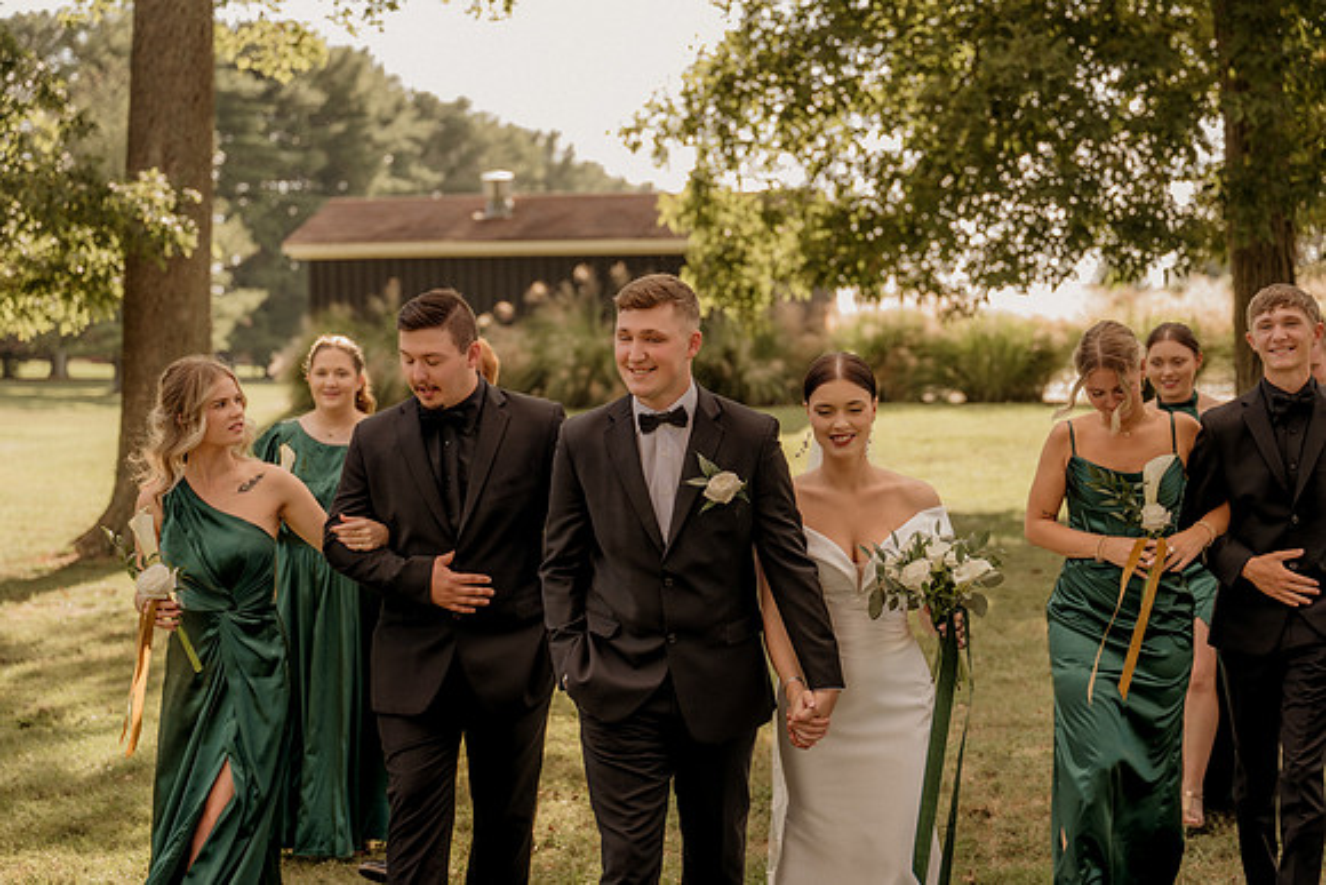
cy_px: 437
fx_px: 2363
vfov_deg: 21.2
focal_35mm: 64
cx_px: 655
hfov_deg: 31.3
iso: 250
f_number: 2.8
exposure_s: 1/640
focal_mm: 60
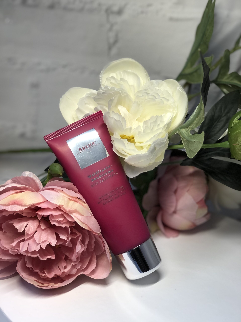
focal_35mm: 57
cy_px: 161
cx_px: 120
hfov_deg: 25.7
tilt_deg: -20.7
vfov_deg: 33.8
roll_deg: -2.1
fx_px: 529
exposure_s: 1/31
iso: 25
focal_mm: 6.6
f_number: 2.8
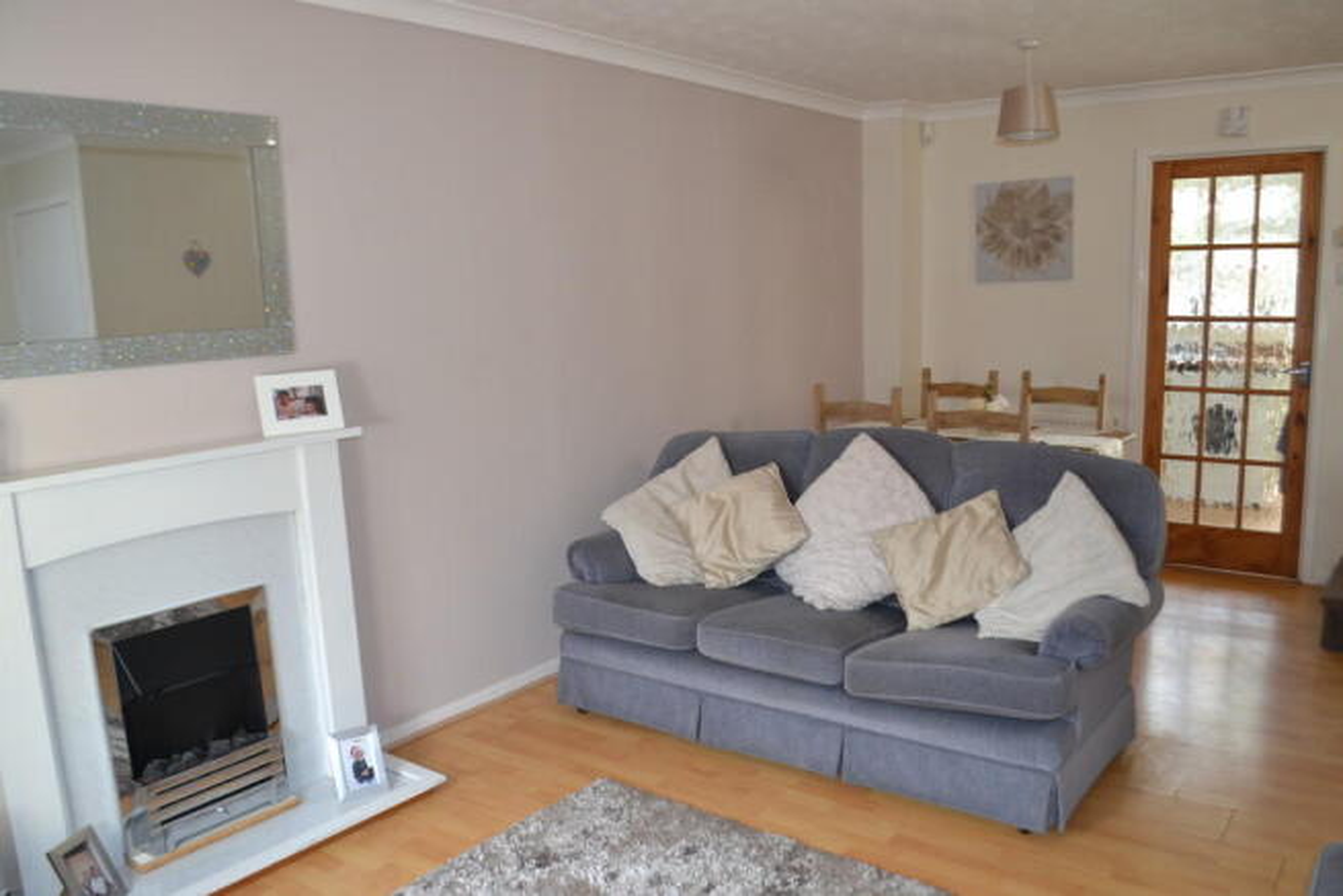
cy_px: 448
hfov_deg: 67.4
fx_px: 1007
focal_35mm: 27
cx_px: 672
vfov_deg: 48.0
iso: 560
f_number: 3.5
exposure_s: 1/60
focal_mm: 18
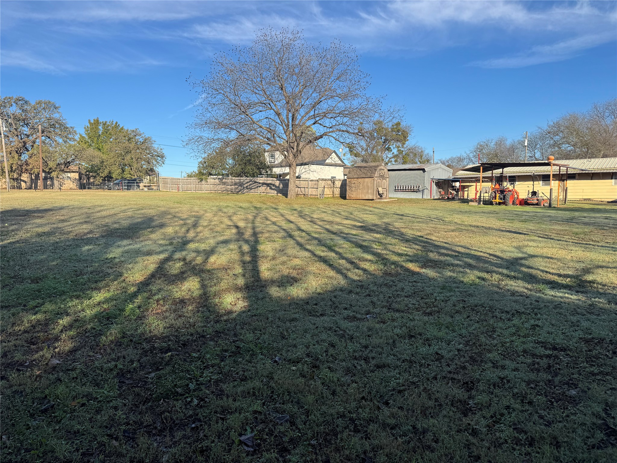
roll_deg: +0.4
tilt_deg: -4.1
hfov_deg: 71.6
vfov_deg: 56.8
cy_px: 232
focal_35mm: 24
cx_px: 308
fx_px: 428
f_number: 1.78
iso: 80
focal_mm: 6.76
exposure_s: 1/3096
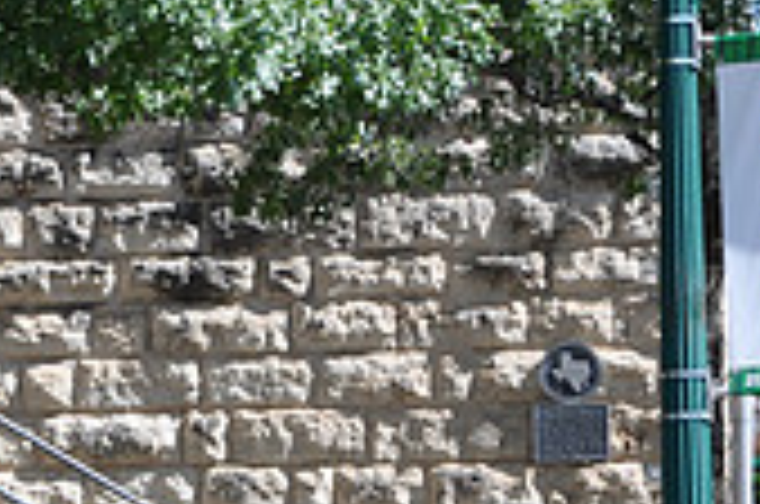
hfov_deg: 10.5
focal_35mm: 196
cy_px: 457
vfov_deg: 7.0
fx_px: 4130
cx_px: 157
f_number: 6.3
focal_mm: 38
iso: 200
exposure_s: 1/160
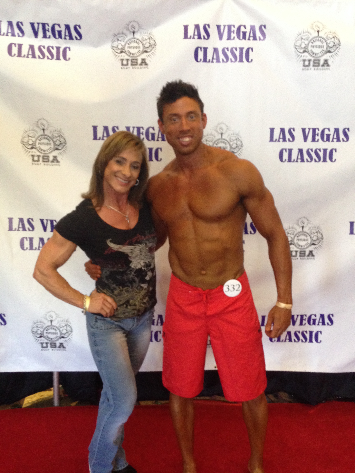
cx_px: 178
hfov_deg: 42.9
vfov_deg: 55.4
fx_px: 451
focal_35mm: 33
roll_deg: -1.0
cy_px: 236
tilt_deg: -11.9
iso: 320
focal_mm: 4.12
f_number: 2.4
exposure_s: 1/20
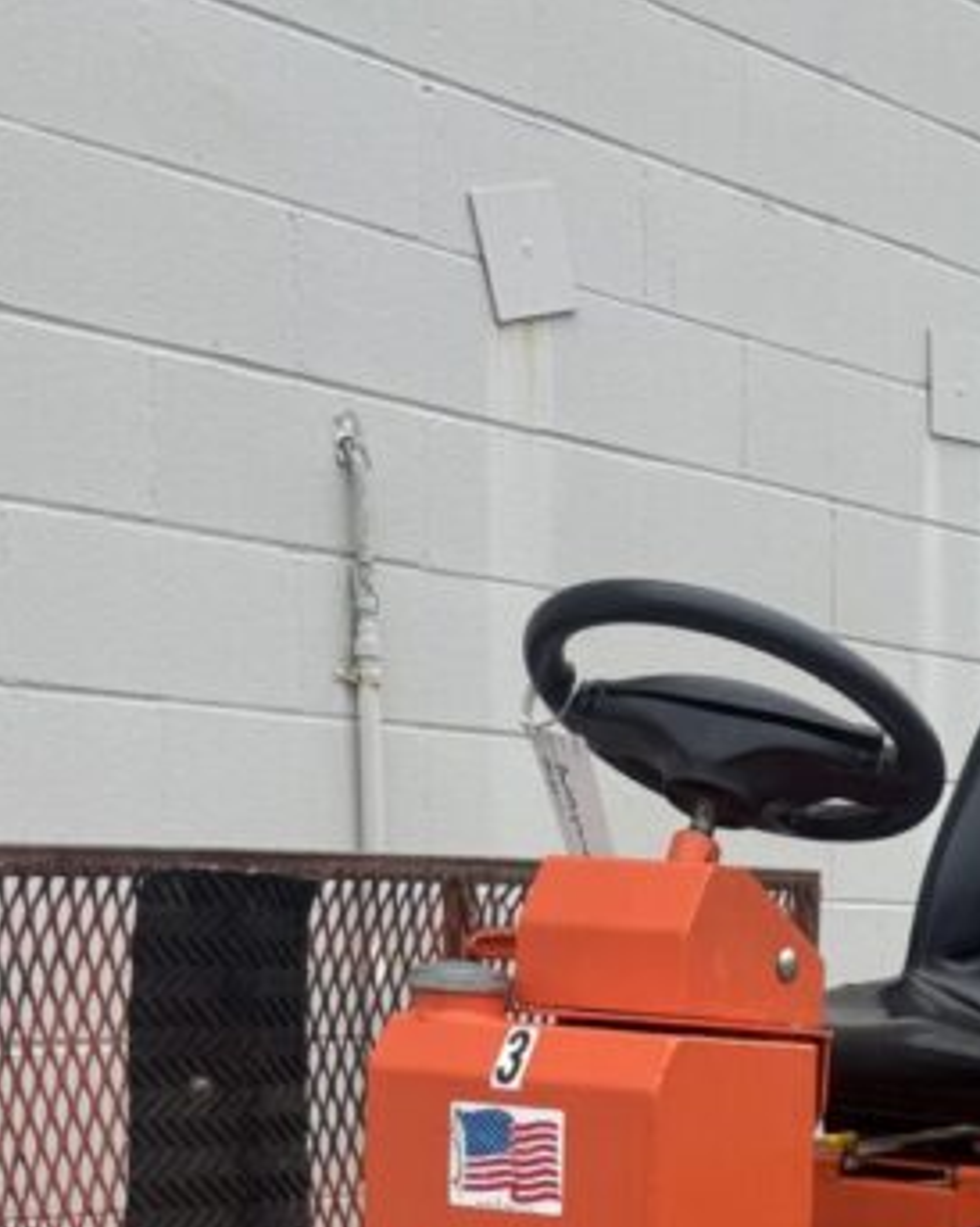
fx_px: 2540
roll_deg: -1.7
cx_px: 1248
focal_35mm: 70
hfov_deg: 20.1
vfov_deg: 25.0
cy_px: 1399
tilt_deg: -10.8
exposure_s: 1/1767
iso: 80
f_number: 1.78
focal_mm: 6.76
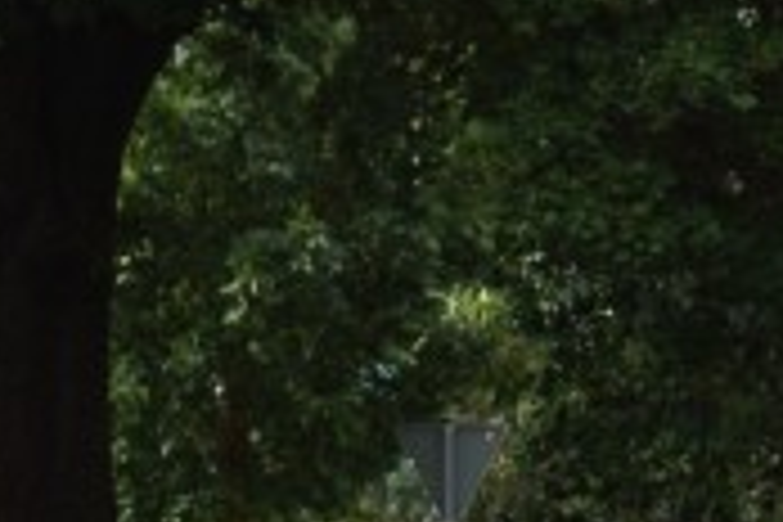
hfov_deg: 3.5
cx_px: -27
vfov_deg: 2.3
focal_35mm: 585
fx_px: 12729
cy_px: 1024
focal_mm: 85
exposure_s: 1/200
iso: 100
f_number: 5.6
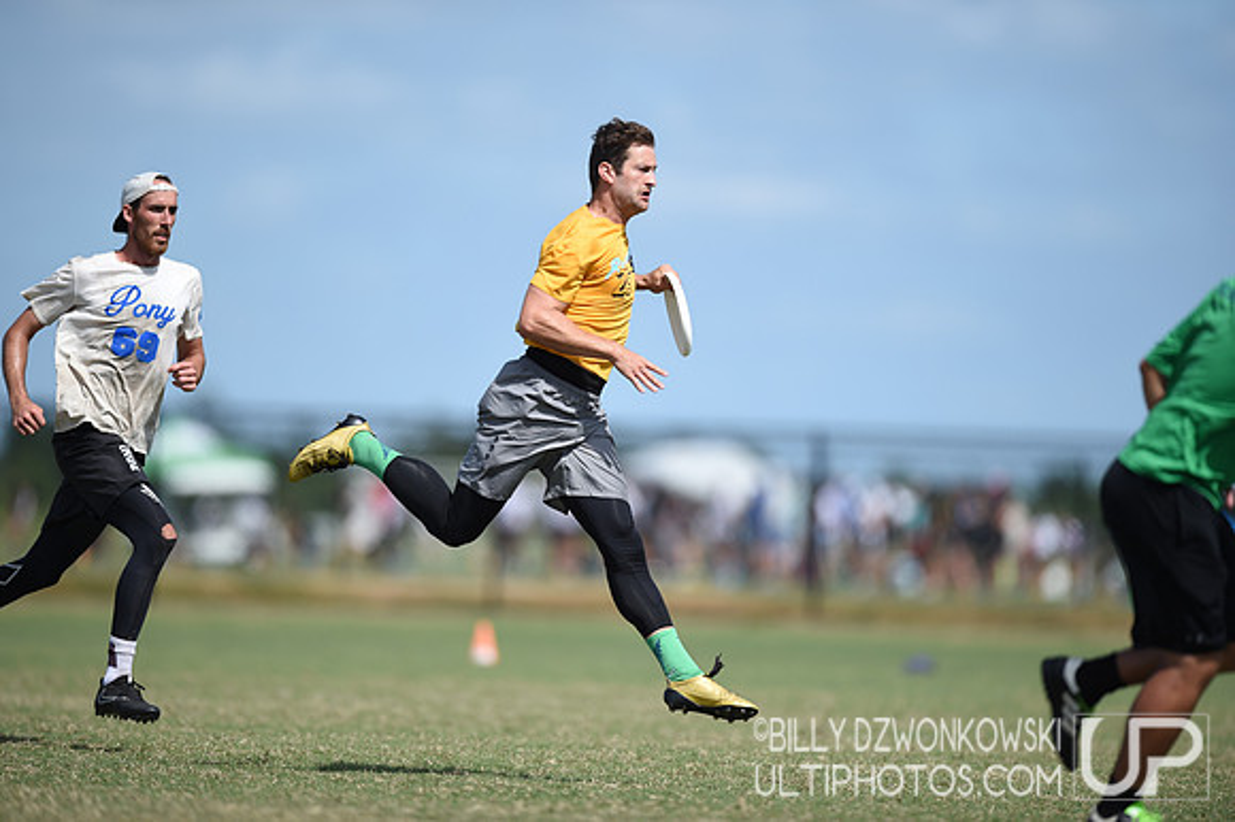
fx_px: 13714
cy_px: 411
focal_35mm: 400
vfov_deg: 3.4
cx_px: 618
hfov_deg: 5.2
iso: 100
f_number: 2.8
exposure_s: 1/2000
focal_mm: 400
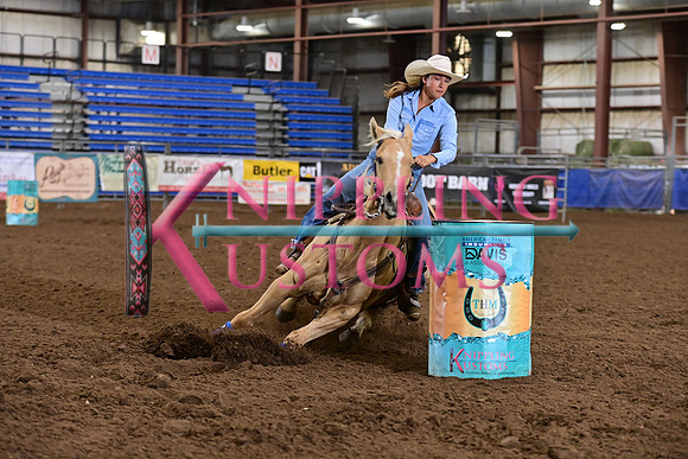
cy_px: 230
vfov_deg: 12.2
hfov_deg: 18.3
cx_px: 344
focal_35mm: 112
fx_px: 2141
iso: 1600
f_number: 3.5
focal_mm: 112
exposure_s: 1/250
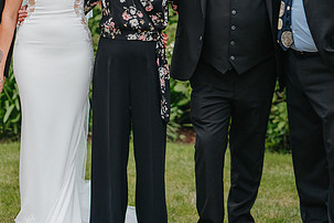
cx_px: 57
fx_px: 1512
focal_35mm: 163
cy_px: 20
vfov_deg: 8.4
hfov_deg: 12.5
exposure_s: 1/640
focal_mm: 85
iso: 125
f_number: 2.8
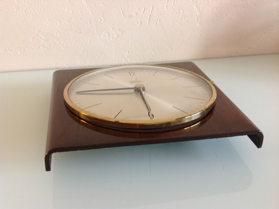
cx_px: 140
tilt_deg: -27.6
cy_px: 104
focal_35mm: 35
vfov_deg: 40.6
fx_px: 282
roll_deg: +0.0
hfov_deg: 52.7
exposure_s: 1/15
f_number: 2.4
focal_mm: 4.28
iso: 100
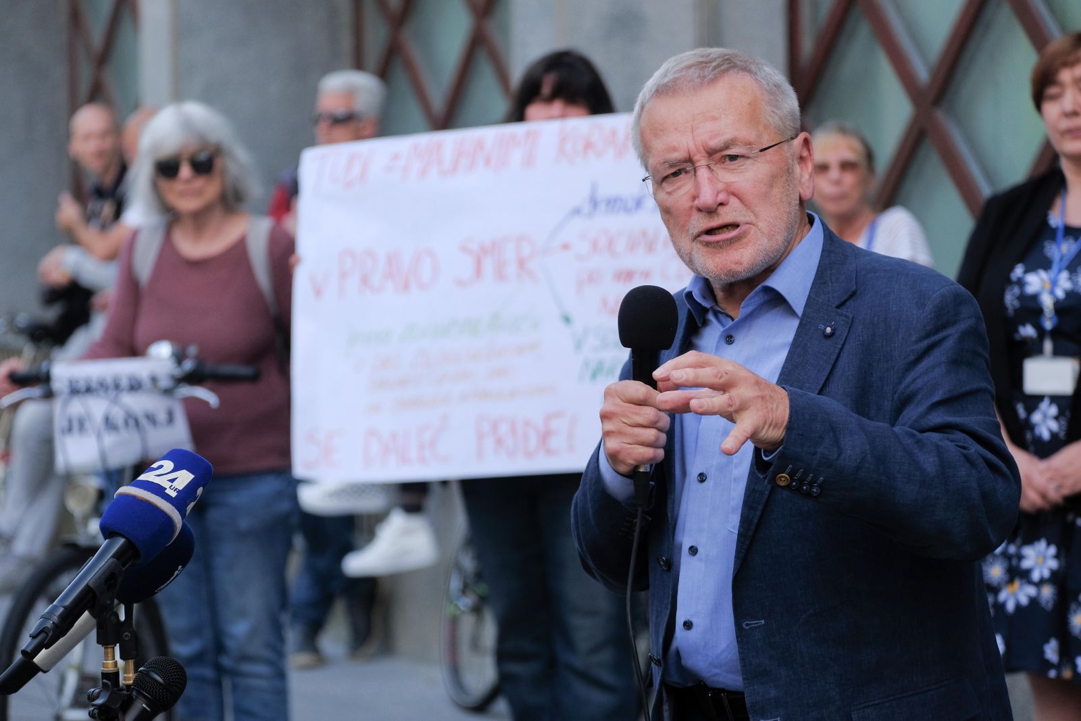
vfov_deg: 9.6
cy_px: 360
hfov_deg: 14.3
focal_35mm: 143
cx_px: 540
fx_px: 4294
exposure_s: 1/1300
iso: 320
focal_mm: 95
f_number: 4
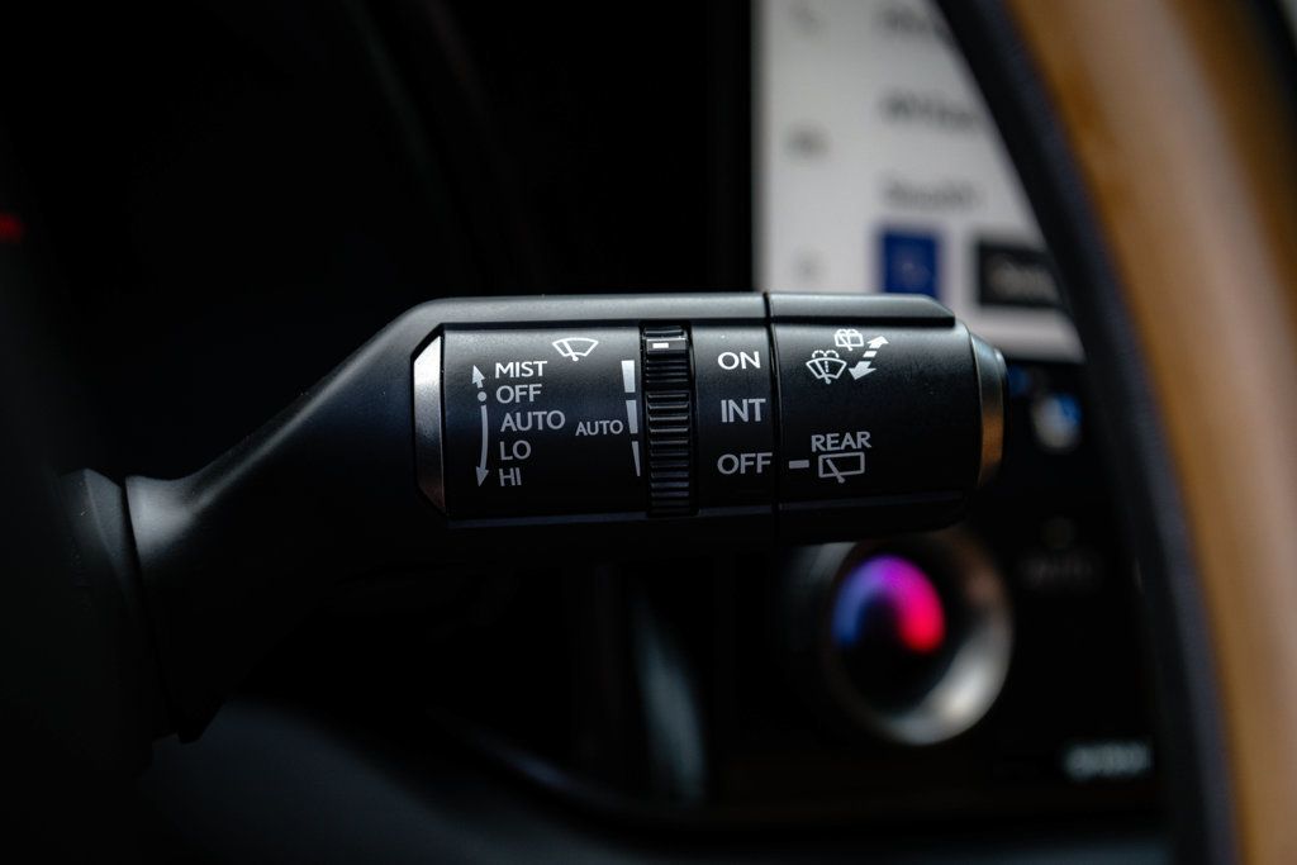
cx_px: 648
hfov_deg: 34.5
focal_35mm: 58
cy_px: 432
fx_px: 2090
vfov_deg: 23.4
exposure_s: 1/200
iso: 500
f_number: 5
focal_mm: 58
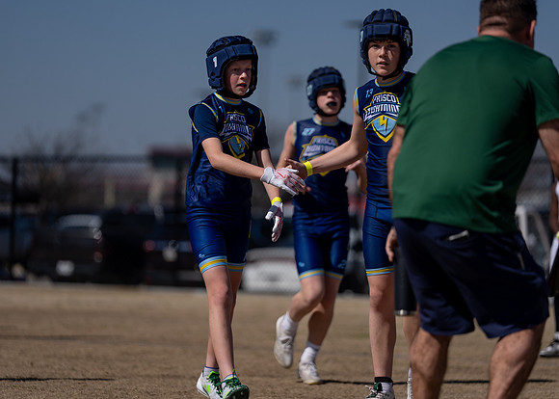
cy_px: 200
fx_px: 2844
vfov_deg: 8.0
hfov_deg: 11.2
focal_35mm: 179
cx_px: 280
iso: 100
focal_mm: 171
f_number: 2.8
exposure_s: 1/6400
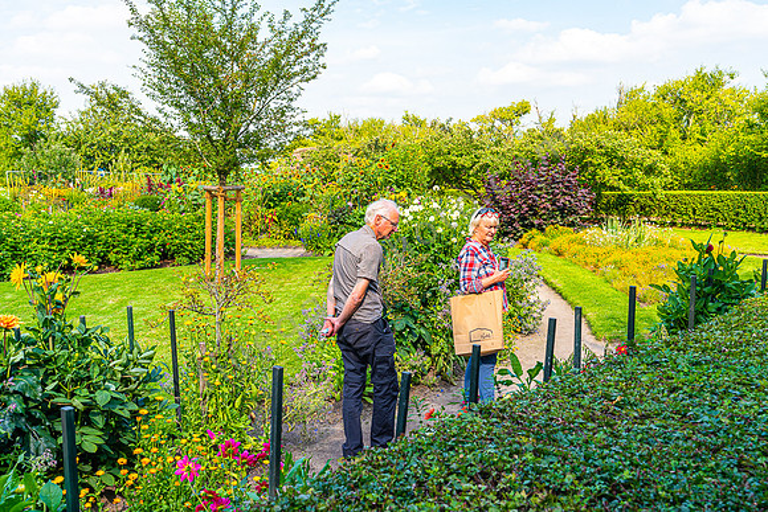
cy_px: 256
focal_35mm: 35
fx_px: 747
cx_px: 384
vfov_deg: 37.9
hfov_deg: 54.4
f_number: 8
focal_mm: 35
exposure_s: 1/160
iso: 250
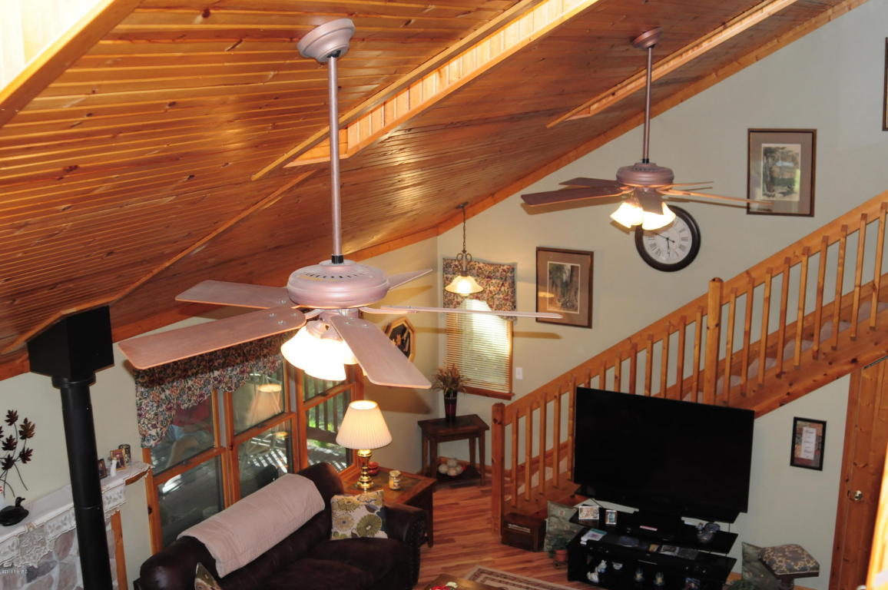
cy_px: 295
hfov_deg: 46.4
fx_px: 1035
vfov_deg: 31.8
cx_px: 444
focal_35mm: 42
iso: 800
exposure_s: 1/125
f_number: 5
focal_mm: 28
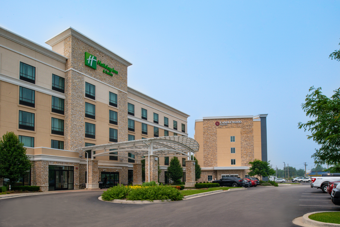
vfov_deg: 53.2
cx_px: 170
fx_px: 227
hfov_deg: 73.7
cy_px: 114
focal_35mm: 24
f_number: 32
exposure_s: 1/200
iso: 640
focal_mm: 24
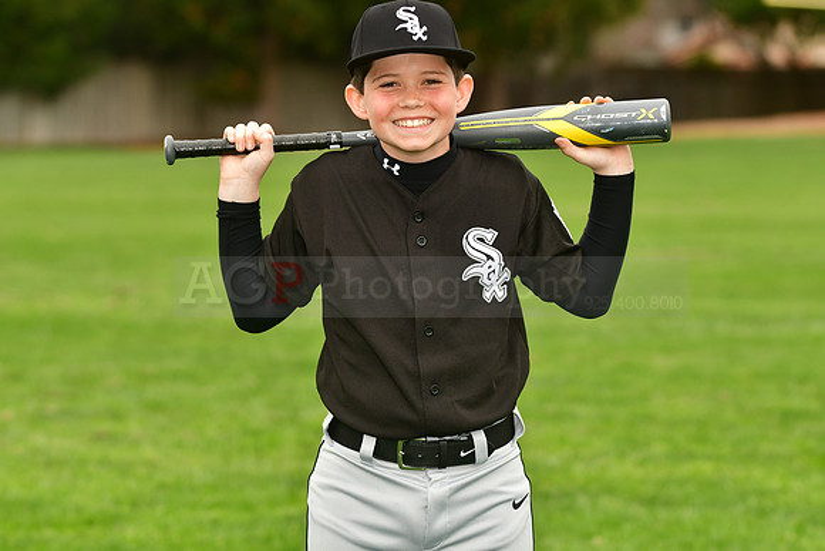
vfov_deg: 7.6
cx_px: 412
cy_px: 276
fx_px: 4126
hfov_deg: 11.4
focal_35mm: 180
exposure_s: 1/1000
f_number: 4
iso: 320
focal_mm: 120
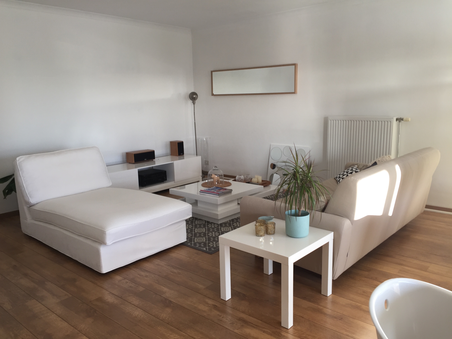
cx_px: 226
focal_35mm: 29
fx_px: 379
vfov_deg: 48.2
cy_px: 170
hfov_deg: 61.7
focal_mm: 4.15
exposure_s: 1/50
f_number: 2.2
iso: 32
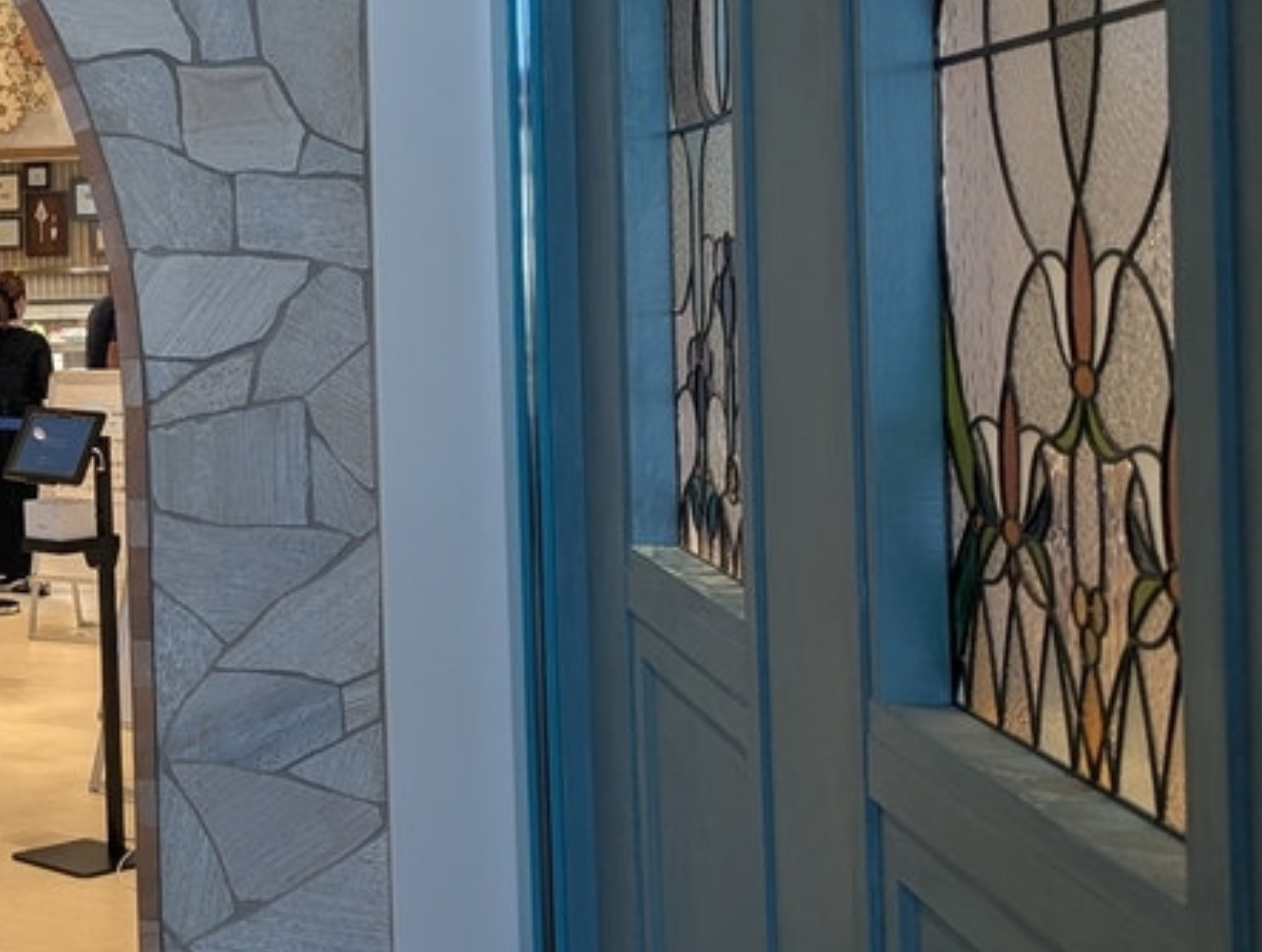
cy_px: 288
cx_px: -316
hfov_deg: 26.0
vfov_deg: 22.5
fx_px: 2374
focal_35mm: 65
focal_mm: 6.81
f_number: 1.85
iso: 43
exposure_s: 1/114
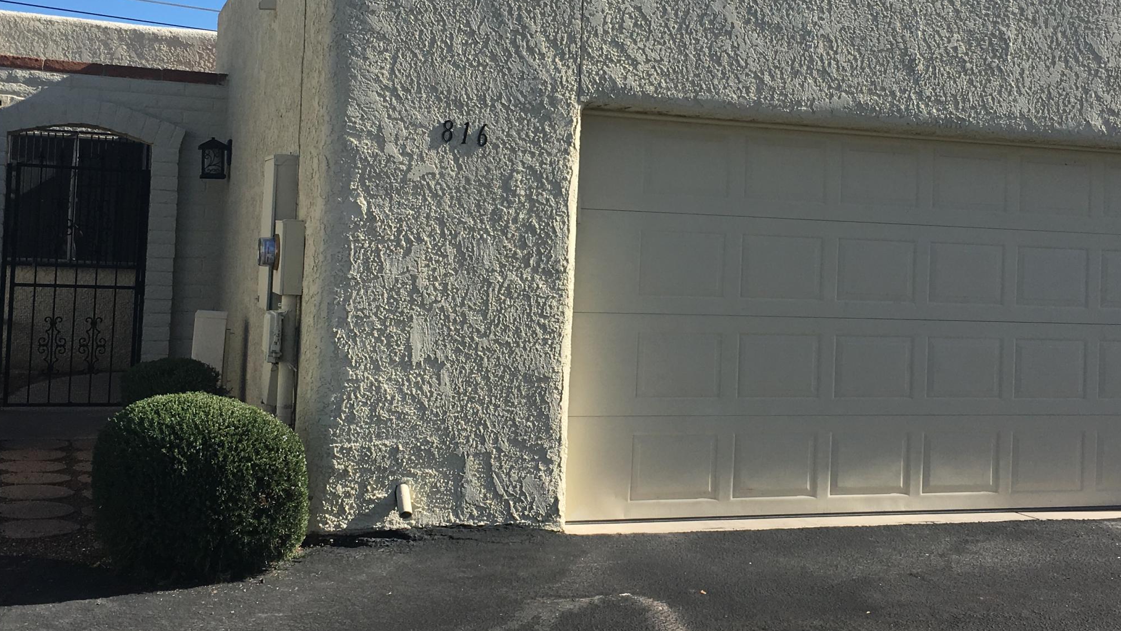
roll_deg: -3.1
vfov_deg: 25.3
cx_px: 614
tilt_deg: +1.9
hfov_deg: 43.7
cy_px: 214
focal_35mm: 47
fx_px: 1397
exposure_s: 1/1672
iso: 25
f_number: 2.2
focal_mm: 4.15
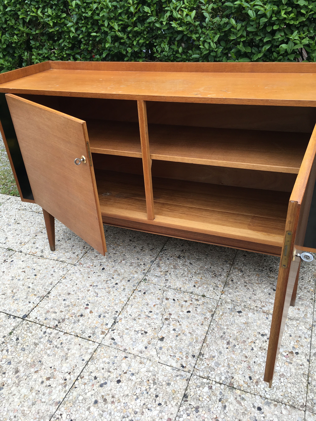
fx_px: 353
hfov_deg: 48.2
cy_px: 210
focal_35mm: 29
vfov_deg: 61.7
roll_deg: +2.9
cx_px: 158
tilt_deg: -31.9
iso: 25
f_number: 2.2
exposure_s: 1/379
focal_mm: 4.15
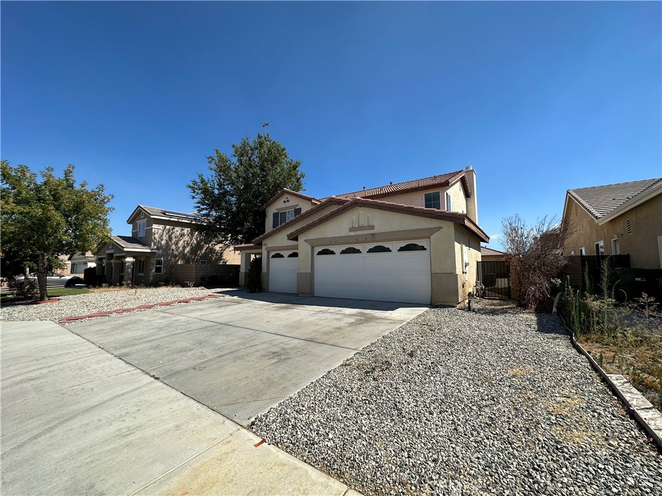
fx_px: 268
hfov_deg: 102.1
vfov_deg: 85.7
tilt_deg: +5.3
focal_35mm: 14
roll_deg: +0.0
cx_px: 331
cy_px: 248
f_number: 2.2
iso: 50
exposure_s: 1/2304
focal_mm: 2.22
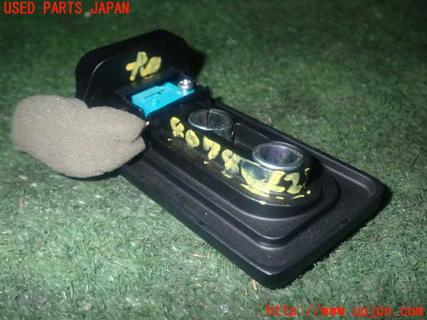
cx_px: 214
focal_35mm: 36
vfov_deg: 39.7
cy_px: 160
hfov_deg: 51.4
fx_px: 444
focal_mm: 6.37
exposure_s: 1/40
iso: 250
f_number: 7.1
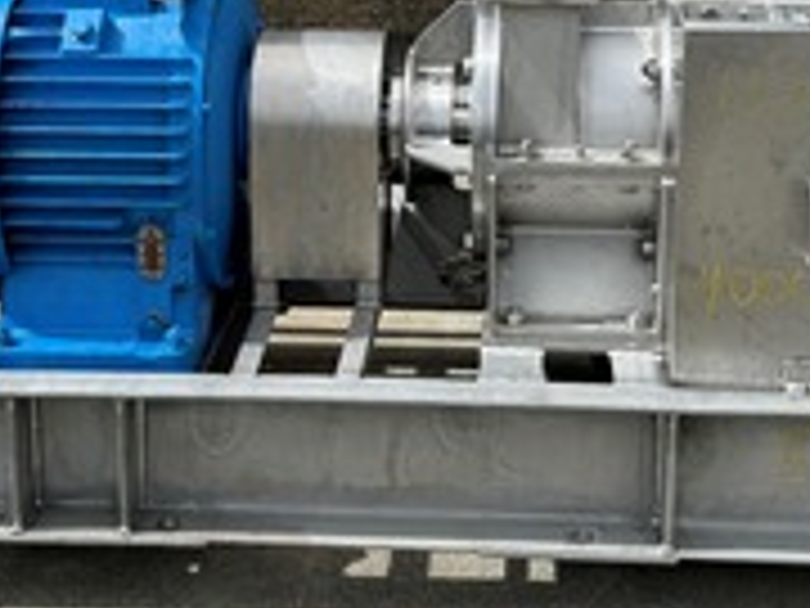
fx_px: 1498
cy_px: 50
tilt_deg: -14.0
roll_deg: -0.4
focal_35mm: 64
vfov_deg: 22.3
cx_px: 446
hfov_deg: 30.2
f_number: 1.78
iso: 80
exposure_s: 1/4049
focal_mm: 6.76
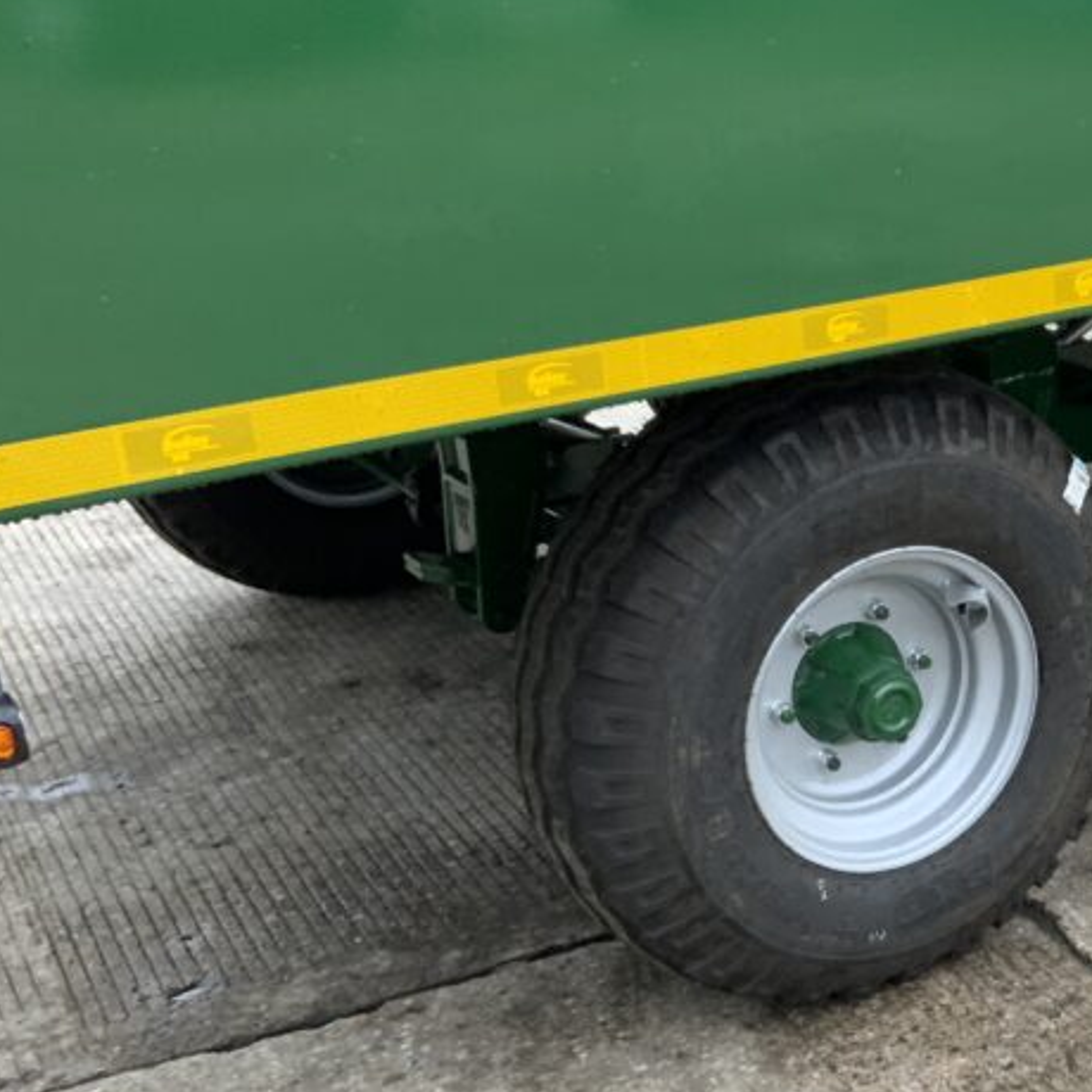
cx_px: 1161
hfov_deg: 27.8
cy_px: 698
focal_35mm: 57
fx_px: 2034
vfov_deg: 29.9
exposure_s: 1/122
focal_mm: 3
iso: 16
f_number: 1.8
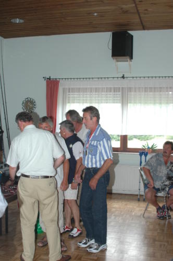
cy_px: 130
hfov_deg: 31.8
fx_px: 304
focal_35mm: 42
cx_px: 86
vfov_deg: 46.5
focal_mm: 28
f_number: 4
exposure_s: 1/60
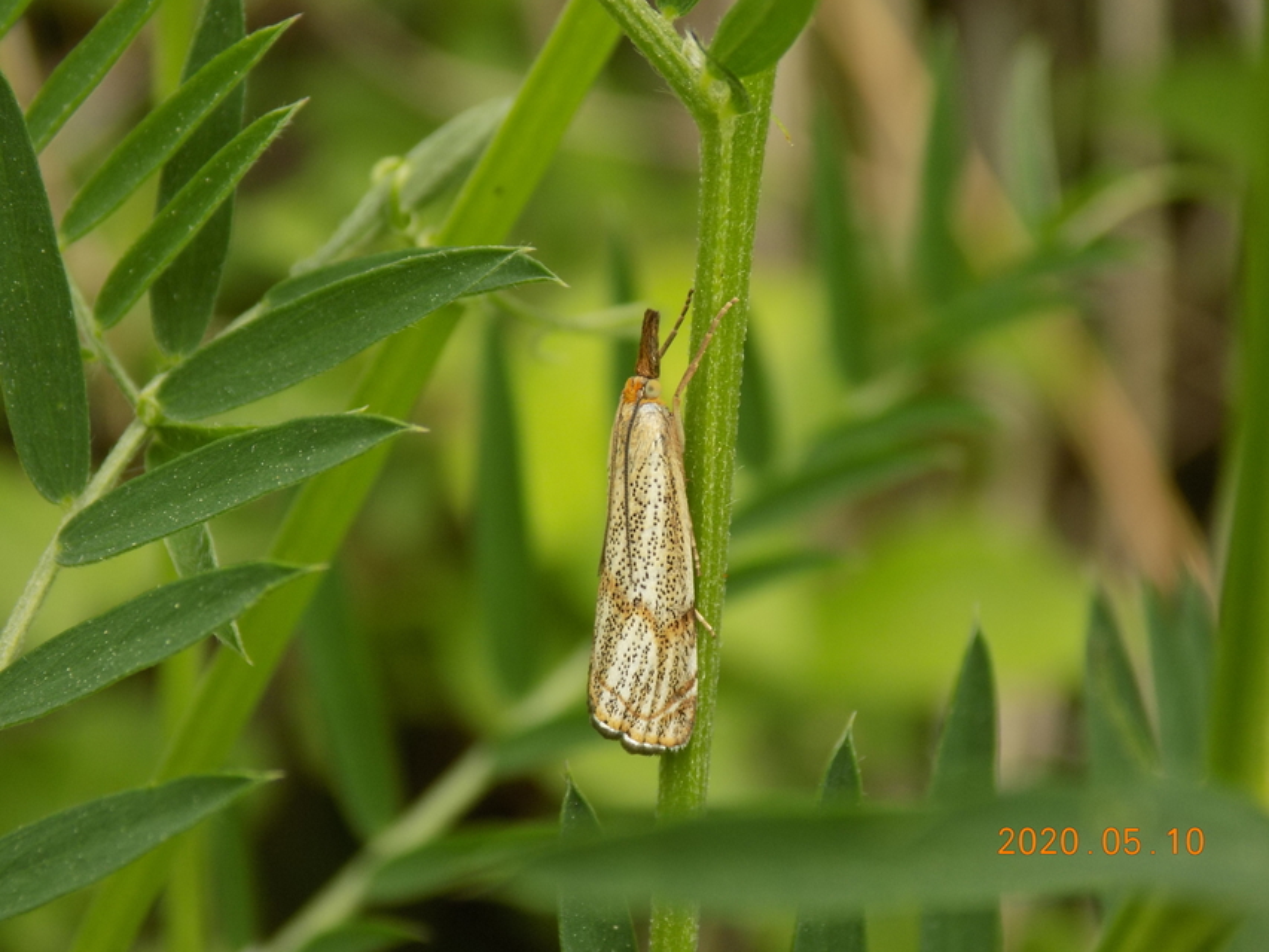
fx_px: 4326
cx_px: 634
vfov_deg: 12.6
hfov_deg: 16.7
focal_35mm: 118
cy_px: 476
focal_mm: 20.9
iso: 80
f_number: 4.8
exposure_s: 1/100
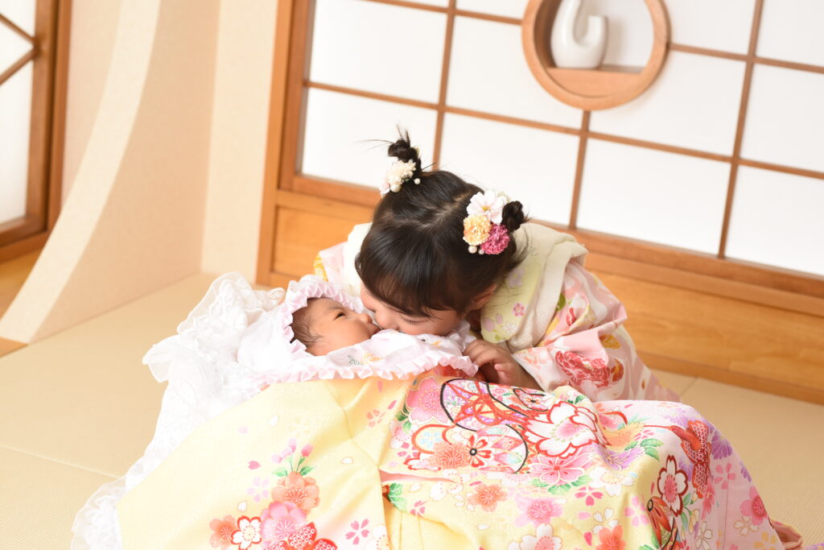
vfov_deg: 16.1
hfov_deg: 23.9
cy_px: 275
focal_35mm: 85
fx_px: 1946
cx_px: 412
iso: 200
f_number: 5.6
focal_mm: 85
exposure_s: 1/100
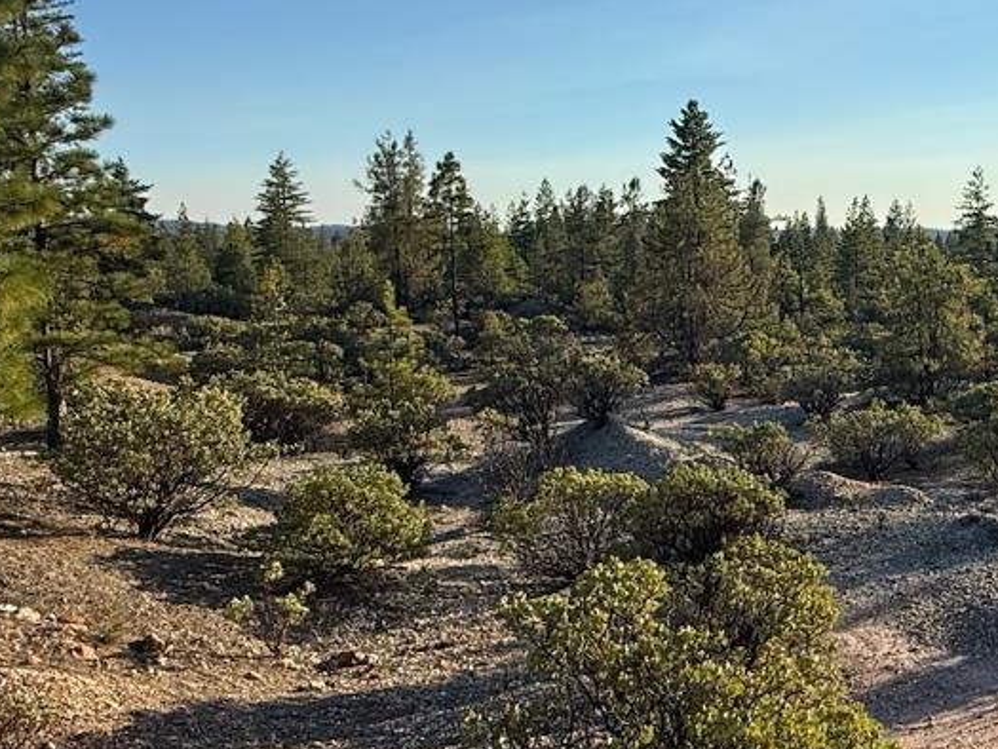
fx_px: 1153
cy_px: 305
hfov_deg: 43.6
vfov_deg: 35.9
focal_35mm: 40
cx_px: 855
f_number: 2.2
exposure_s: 1/2092
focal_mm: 2.22
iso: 50
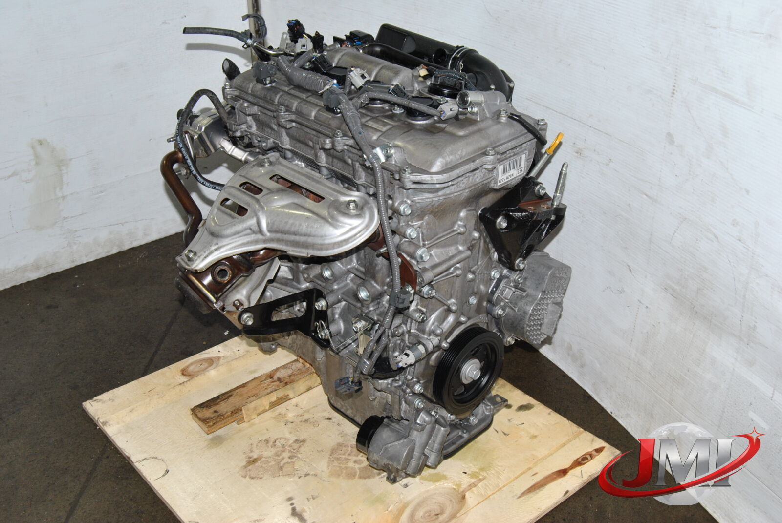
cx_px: 391
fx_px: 848
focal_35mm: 39
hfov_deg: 49.5
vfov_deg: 34.3
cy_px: 262
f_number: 9
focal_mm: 26
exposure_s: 1/200
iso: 400
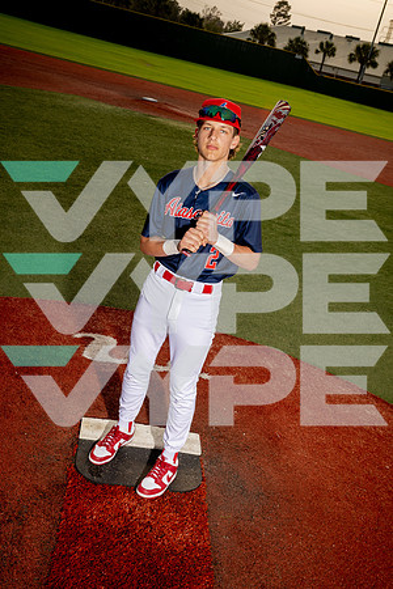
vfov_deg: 48.5
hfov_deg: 33.4
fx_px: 655
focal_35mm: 40
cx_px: 196
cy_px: 294
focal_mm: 40
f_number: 11
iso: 250
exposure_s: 1/250
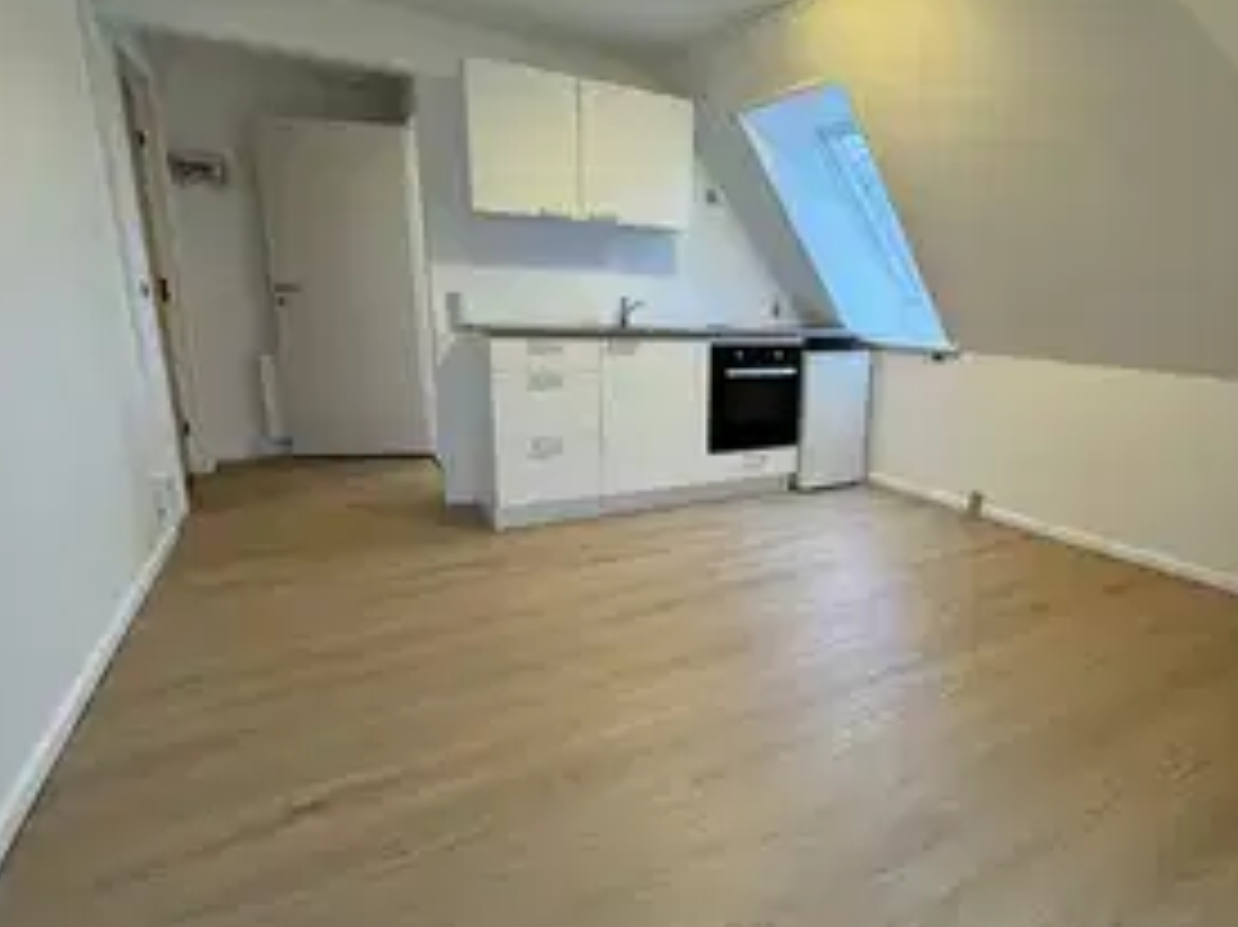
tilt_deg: -10.6
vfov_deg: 68.6
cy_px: 454
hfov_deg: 83.5
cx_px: 754
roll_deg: -1.8
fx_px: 679
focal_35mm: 19
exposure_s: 1/50
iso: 160
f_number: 2.2
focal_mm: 2.22
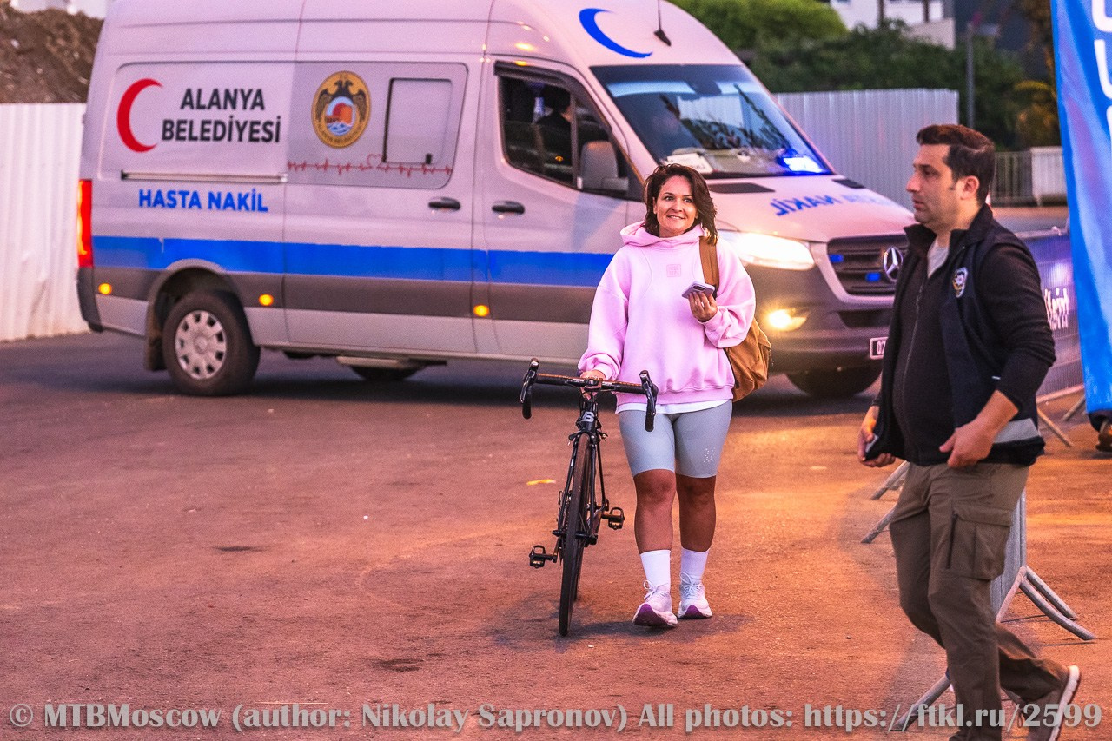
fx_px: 3984
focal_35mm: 129
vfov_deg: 10.6
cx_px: 556
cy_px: 370
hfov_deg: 15.9
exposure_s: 1/250
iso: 2000
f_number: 2.8
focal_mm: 86
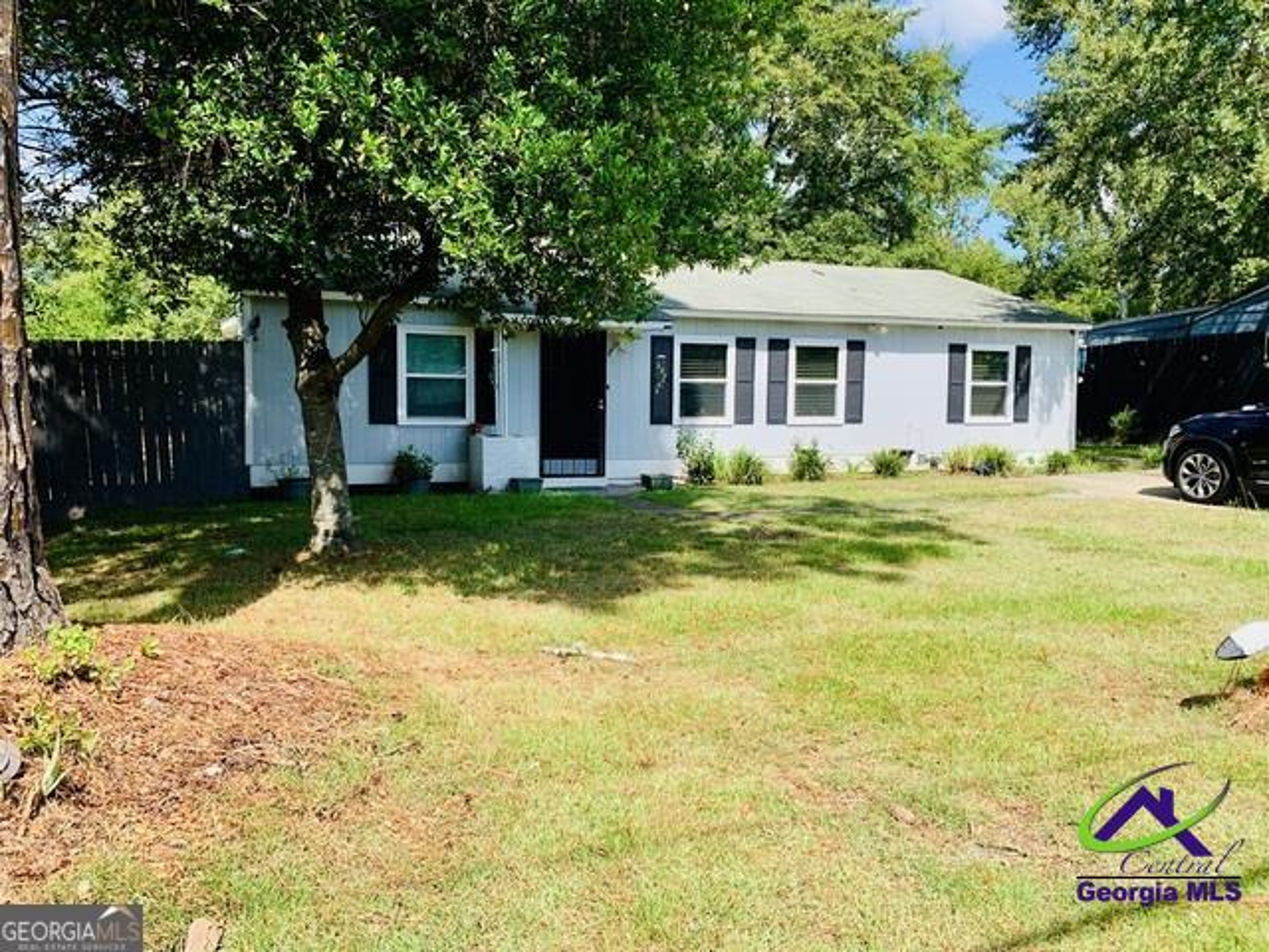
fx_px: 953
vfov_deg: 53.1
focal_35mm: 26
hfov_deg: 67.3
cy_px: 476
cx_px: 634
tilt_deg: -5.3
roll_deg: +0.0
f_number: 1.8
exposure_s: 1/1136
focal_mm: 4.25
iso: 25
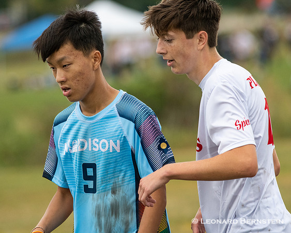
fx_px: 4390
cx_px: 142
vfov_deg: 3.0
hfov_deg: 3.8
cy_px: 117
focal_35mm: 510
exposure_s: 1/2000
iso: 1600
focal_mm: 300
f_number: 5.6
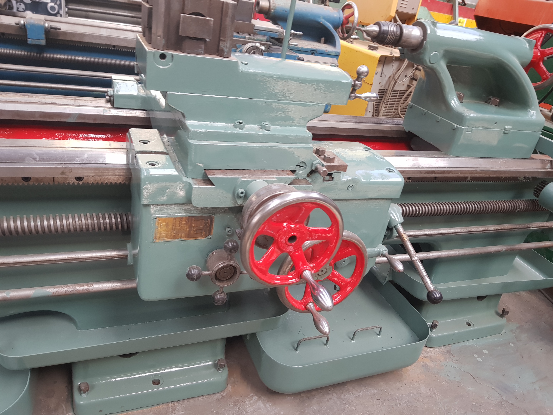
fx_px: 415
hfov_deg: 67.3
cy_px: 208
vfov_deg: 53.1
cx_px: 276
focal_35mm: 26
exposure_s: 1/50
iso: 50
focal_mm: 4.3
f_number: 1.7
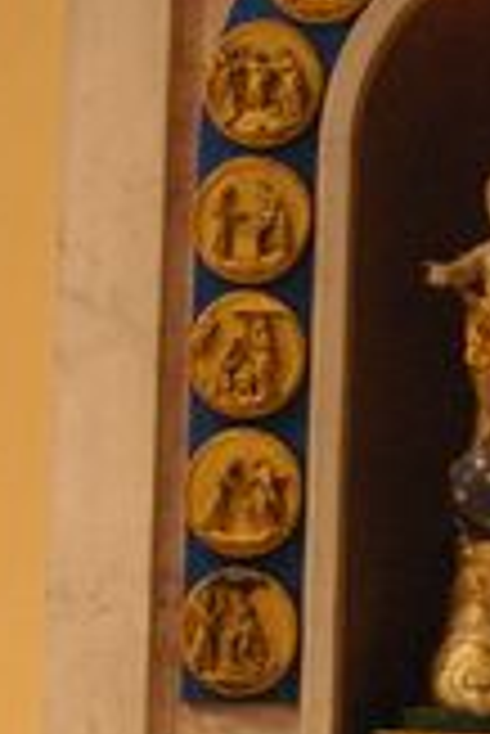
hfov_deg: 10.6
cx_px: 483
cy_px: 617
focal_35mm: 129
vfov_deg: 15.7
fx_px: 2628
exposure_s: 1/20
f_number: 4
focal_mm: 20
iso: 1600
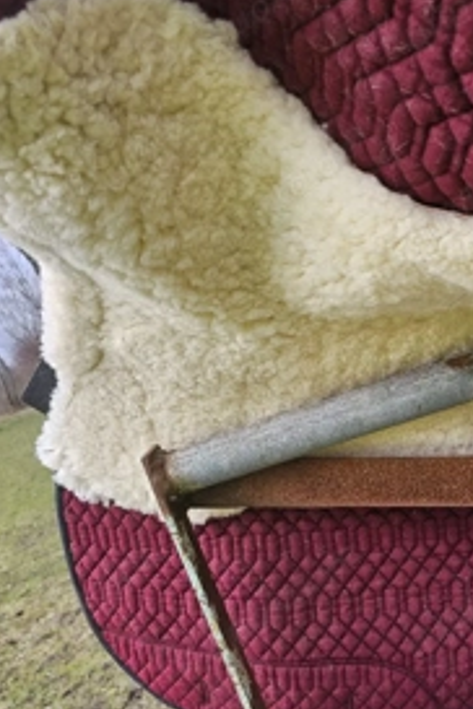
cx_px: 338
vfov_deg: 54.0
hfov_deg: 37.2
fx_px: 690
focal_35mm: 35
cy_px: 426
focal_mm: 6.3
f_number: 1.7
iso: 16
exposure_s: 1/182
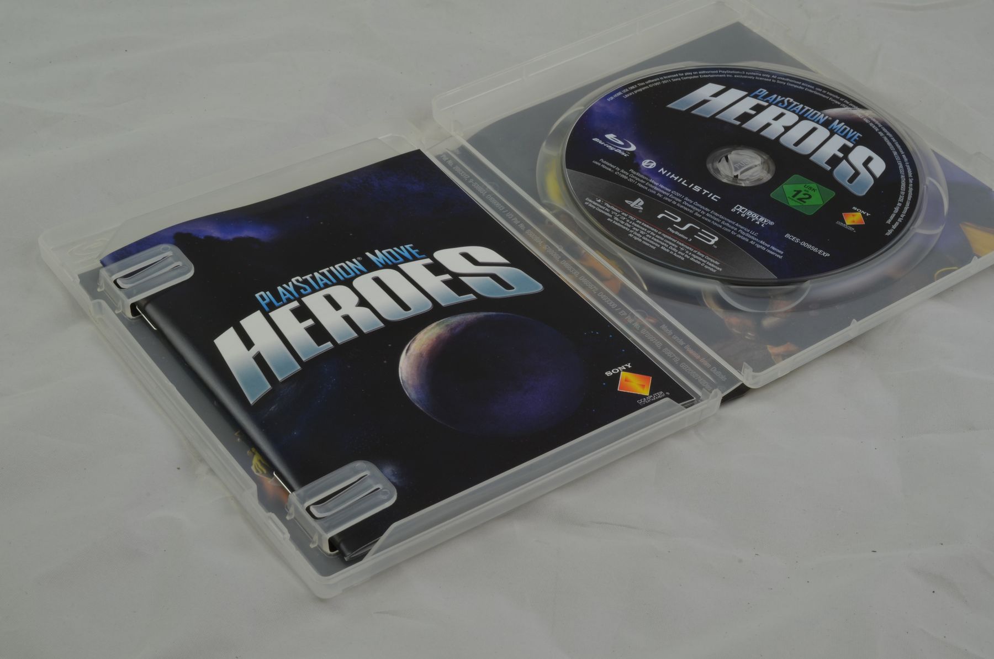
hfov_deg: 33.5
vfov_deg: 22.5
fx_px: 1654
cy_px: 330
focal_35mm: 60
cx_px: 497
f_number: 20
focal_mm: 40
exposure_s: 1/2.5
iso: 100
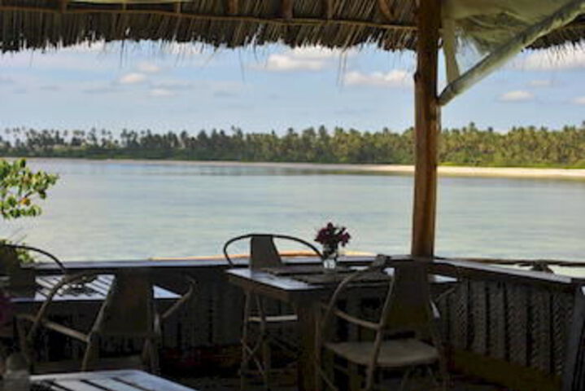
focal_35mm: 82
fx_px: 1341
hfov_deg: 24.6
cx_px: 292
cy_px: 196
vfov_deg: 16.6
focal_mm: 55
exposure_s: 1/250
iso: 100
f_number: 8
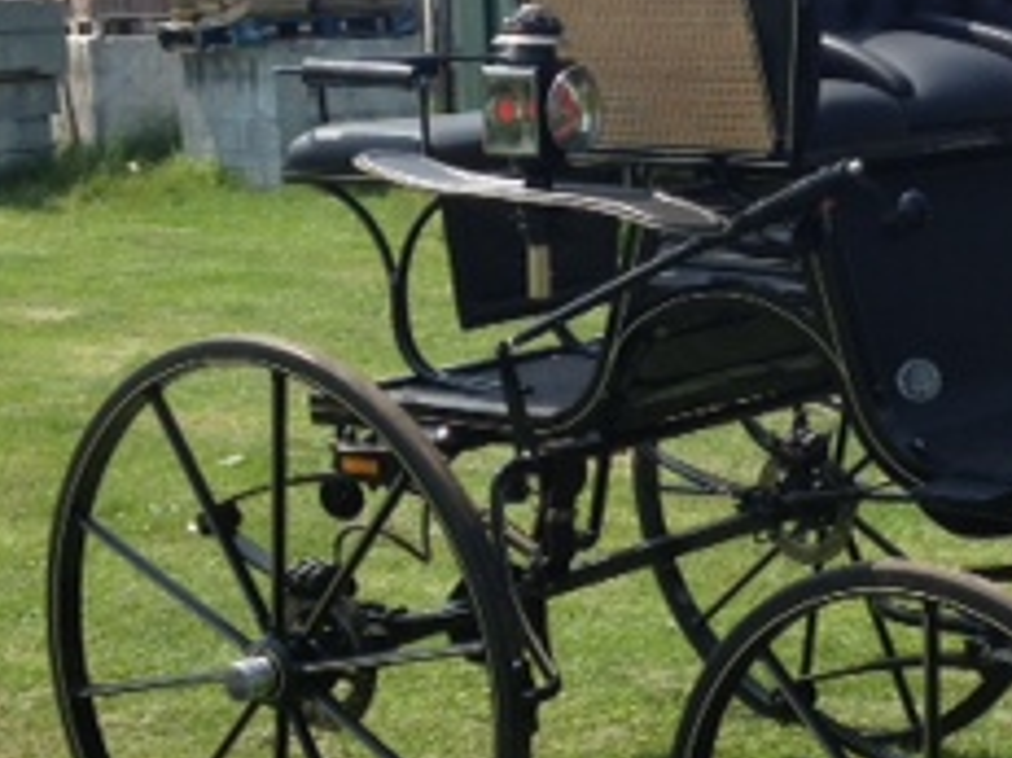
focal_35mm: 97
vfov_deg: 15.2
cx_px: 933
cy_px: 368
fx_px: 2834
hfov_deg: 19.8
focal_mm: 4.28
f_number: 2.4
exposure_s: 1/1082
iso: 50
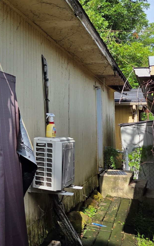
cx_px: -90
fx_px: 336
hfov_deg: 21.0
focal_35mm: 50
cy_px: 94
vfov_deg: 40.1
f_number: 1.7
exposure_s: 1/3409
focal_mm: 6.3
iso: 80
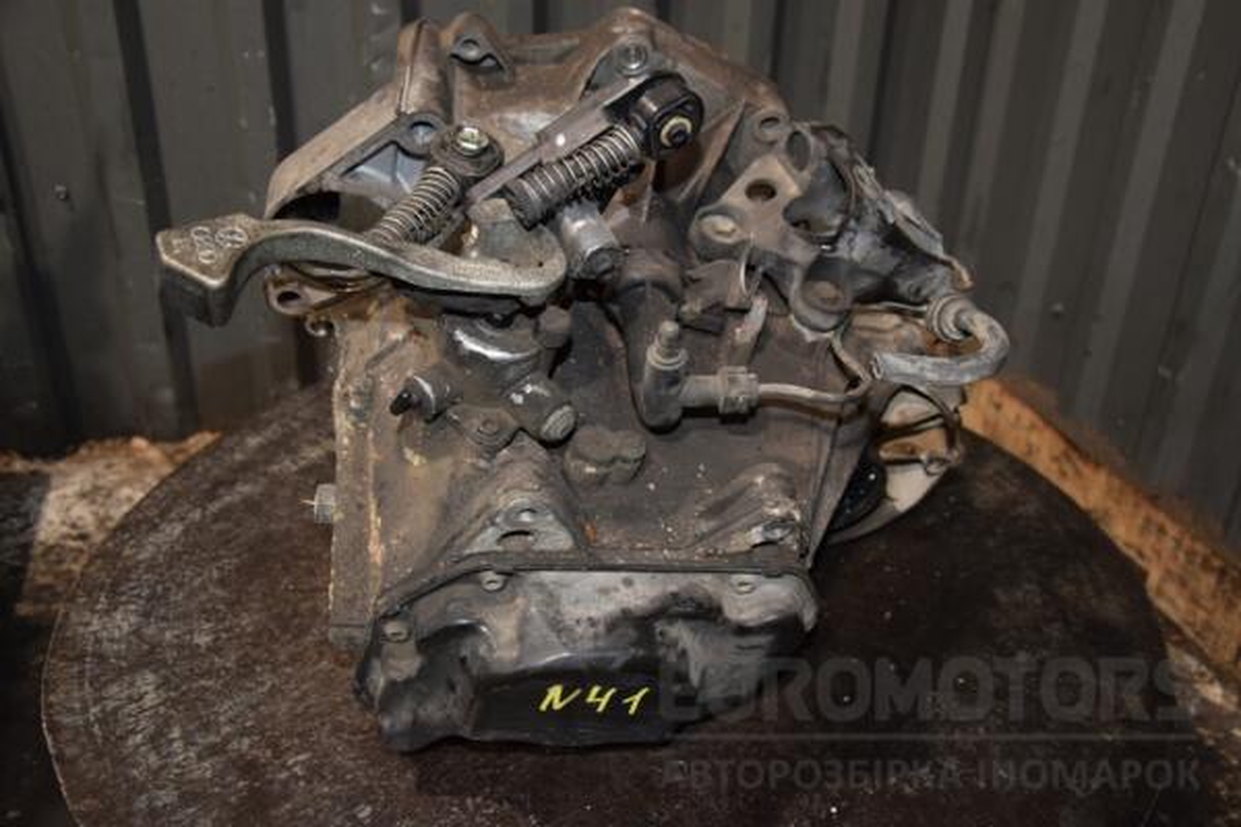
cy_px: 414
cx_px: 620
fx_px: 1241
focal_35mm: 36
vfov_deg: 36.9
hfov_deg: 53.1
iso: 800
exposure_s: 1/60
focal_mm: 24
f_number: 5
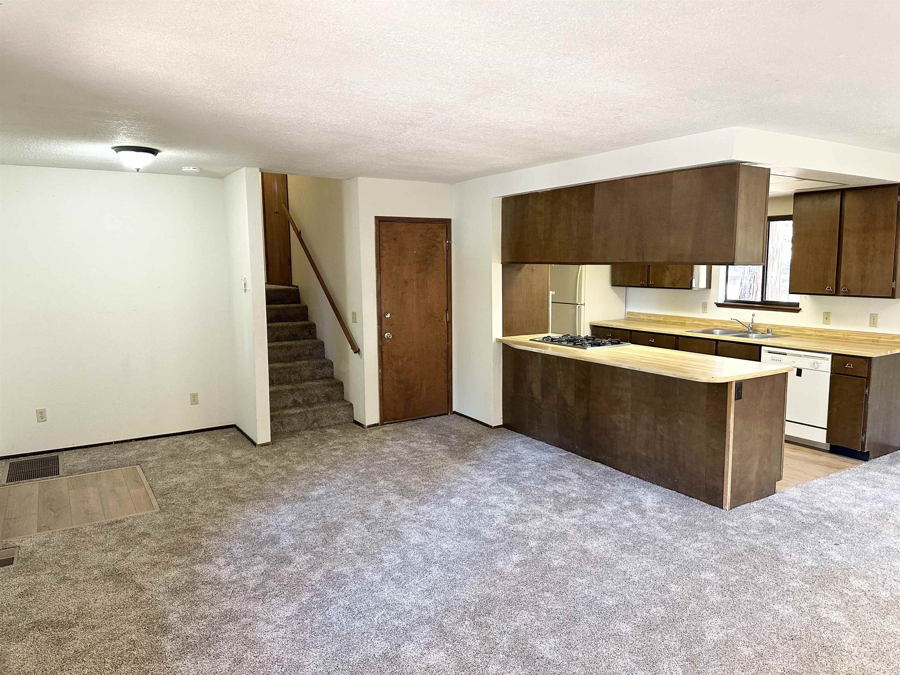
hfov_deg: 71.6
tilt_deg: -6.3
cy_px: 338
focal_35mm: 24
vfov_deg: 56.8
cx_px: 450
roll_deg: -0.3
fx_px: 624
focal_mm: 6.86
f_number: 1.78
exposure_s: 1/60
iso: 400
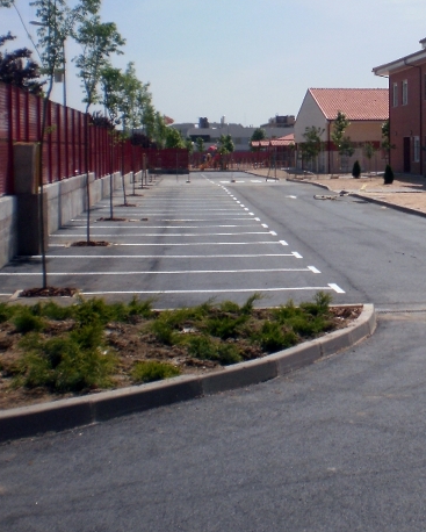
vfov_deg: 27.4
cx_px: 389
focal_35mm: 69
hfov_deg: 21.7
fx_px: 1086
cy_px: 200
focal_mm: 6.3
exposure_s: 1/1600
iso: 100
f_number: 4.6
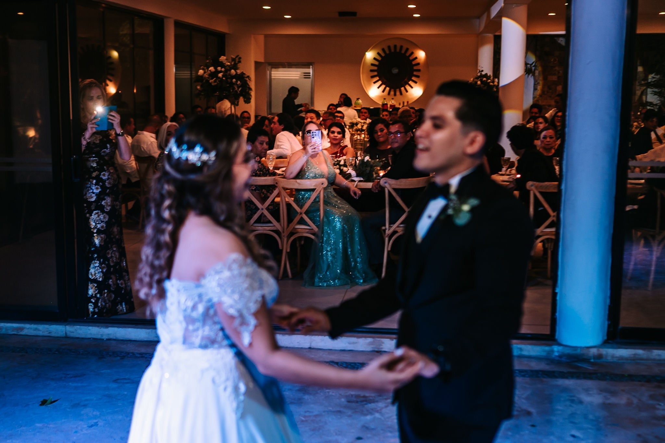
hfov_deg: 35.5
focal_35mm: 56
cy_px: 257
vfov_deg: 24.1
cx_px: 310
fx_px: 1037
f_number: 1.8
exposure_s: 1/160
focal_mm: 35
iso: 200
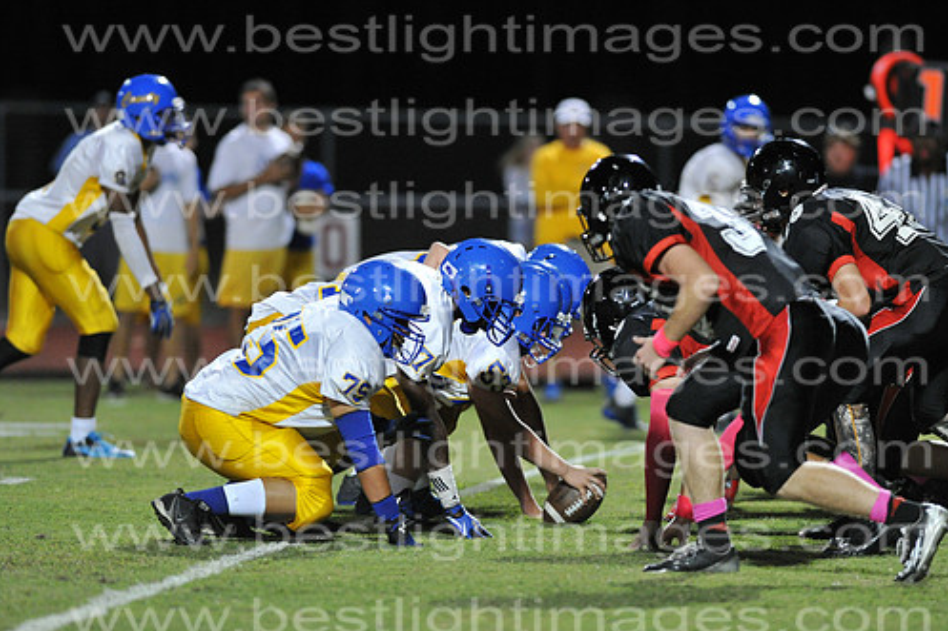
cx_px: 502
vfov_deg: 3.9
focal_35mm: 350
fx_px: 9213
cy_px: 330
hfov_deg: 5.9
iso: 6400
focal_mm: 300
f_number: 4
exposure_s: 1/500
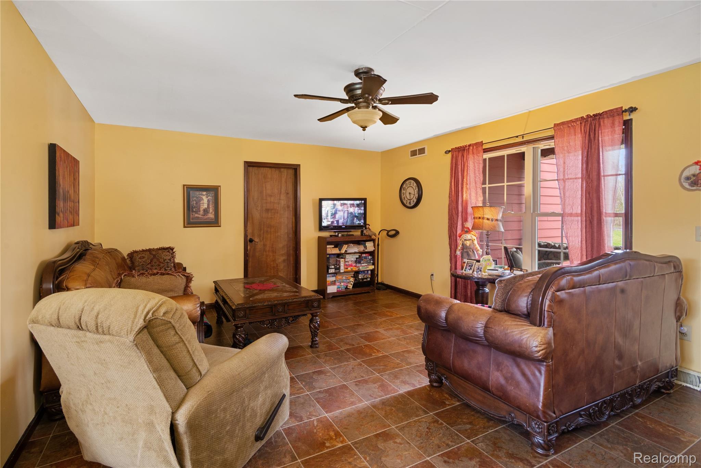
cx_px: 350
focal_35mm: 17
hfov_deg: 93.3
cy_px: 234
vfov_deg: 70.5
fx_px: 331
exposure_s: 1.6
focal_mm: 17
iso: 320
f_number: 9
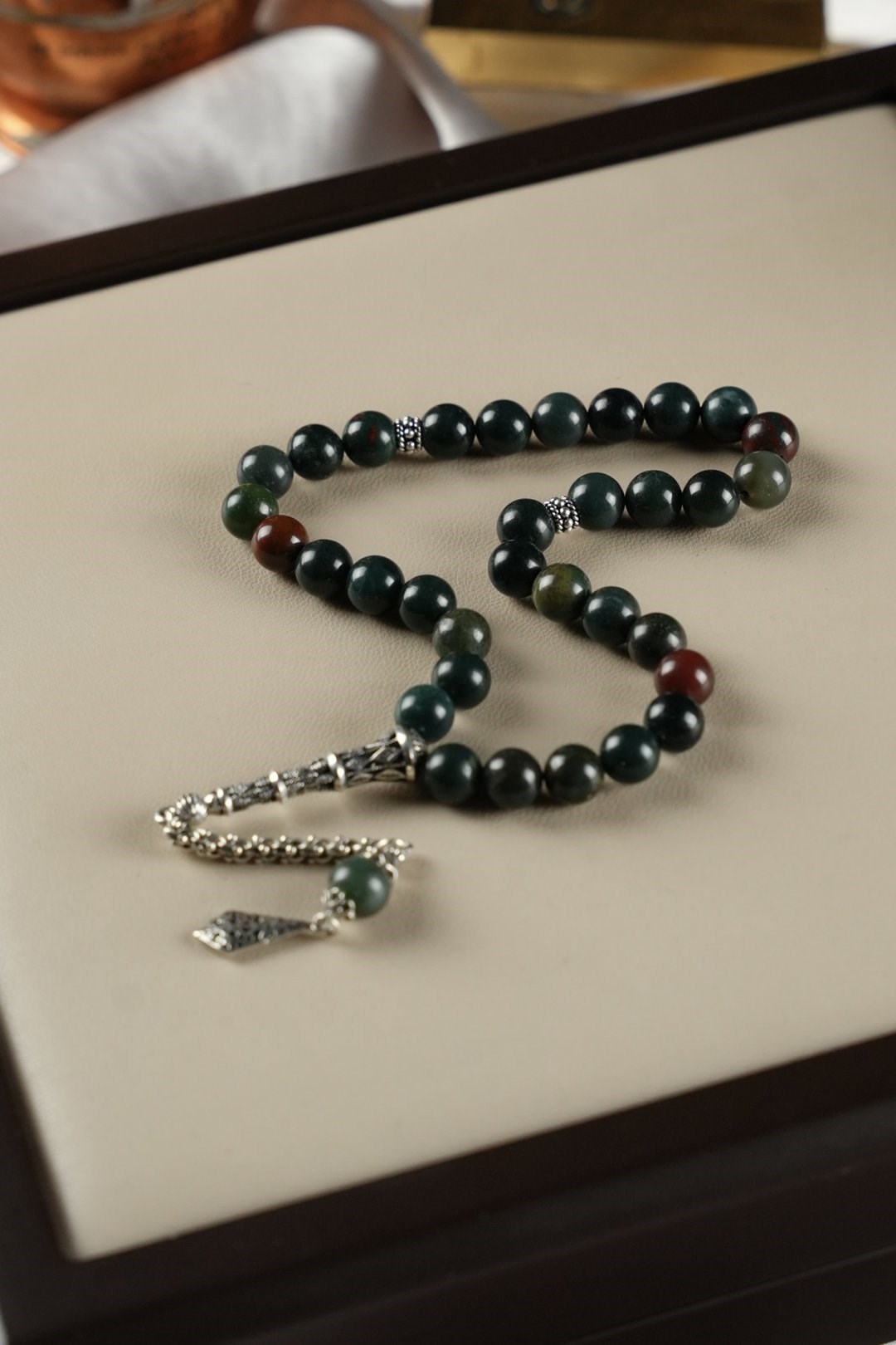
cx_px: 448
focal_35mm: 70
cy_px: 672
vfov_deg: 28.8
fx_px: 2613
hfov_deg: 19.5
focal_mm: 70
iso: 1250
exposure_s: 1/160
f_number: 6.3
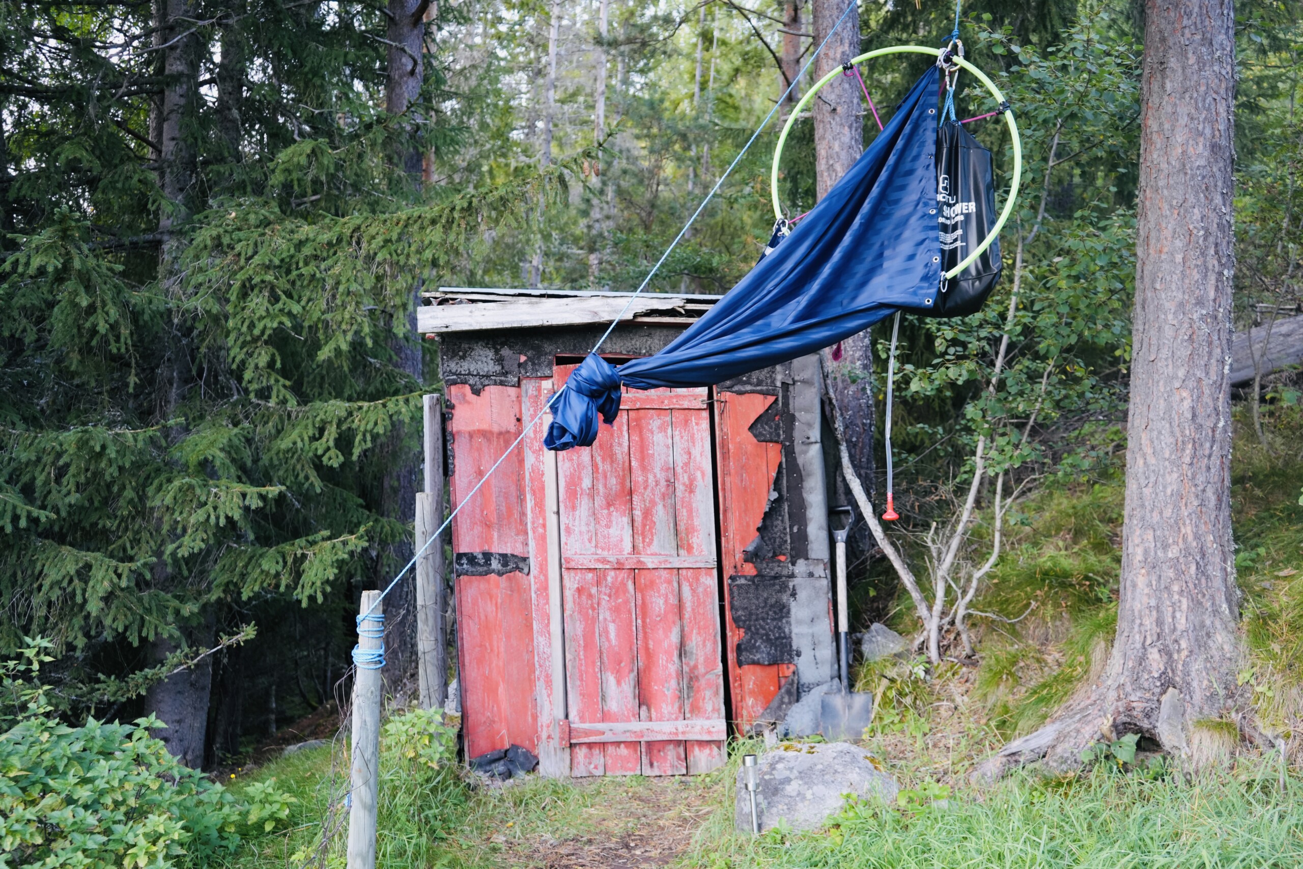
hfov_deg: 57.2
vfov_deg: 40.0
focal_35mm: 33
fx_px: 1194
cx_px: 652
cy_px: 434
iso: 1600
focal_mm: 33
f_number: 4
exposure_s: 1/160
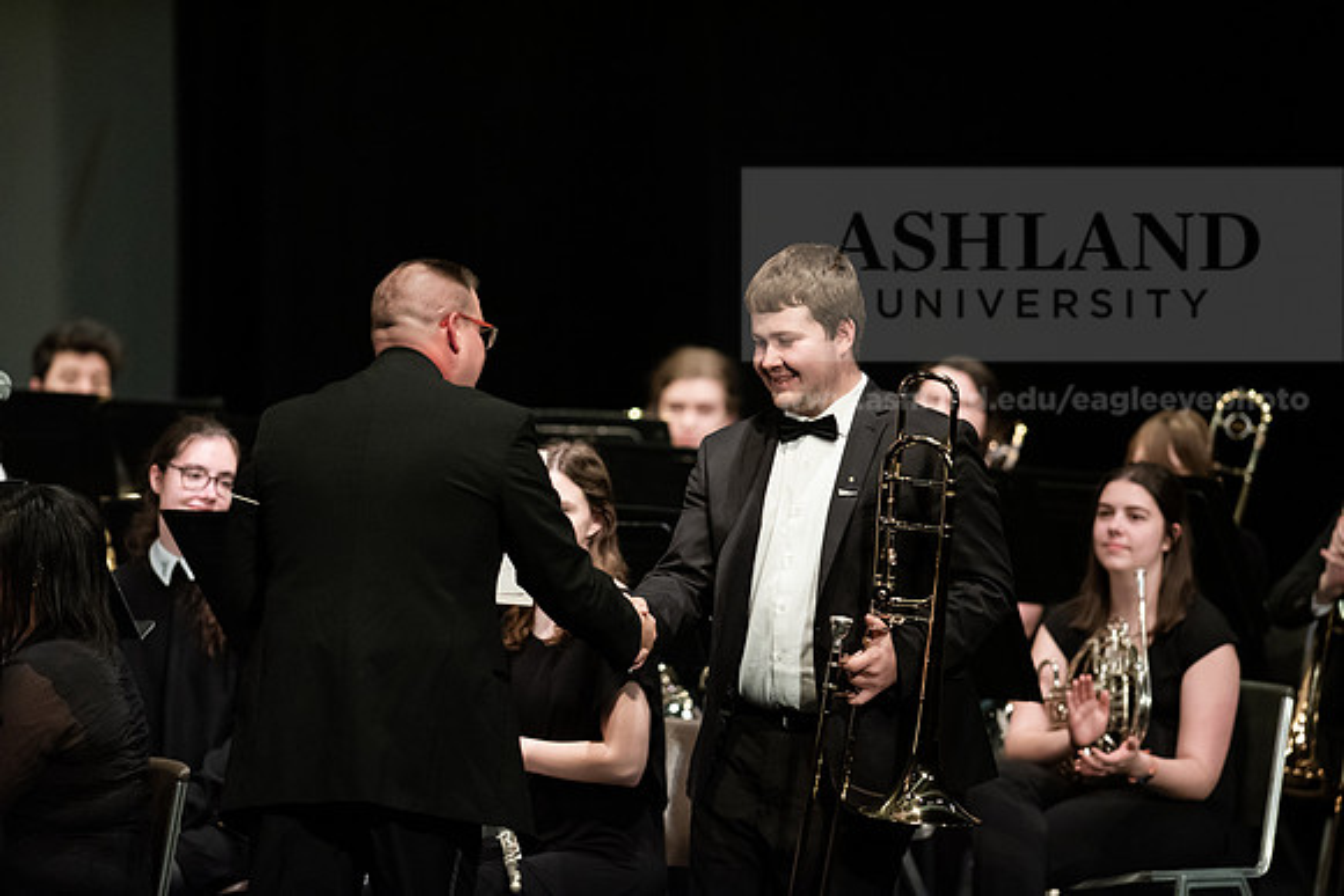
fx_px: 11202
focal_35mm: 300
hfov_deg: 6.9
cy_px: 448
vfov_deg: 4.6
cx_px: 672
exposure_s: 1/250
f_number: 3.2
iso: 4000
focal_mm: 300
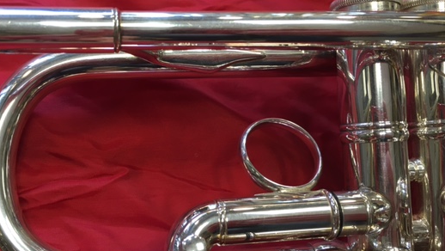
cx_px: 180
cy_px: 124
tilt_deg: -64.4
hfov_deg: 51.3
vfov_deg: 30.5
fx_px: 460
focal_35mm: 39
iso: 100
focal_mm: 4.15
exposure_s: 1/33
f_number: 2.2
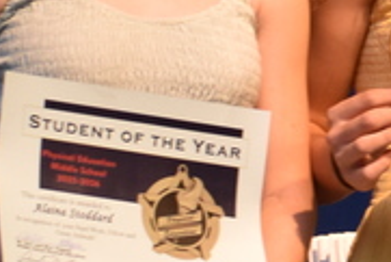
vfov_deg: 2.3
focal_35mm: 594
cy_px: 10
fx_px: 6456
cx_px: 1091
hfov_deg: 3.4
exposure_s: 1/125
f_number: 4.5
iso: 800
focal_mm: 70
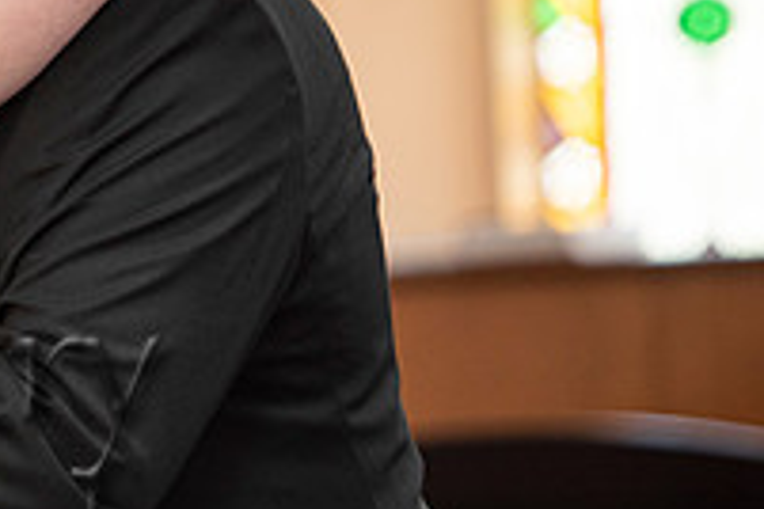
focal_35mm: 477
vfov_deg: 2.9
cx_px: -228
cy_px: 112
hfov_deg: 4.3
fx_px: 10122
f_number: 2.8
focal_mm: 165
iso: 640
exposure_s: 1/125
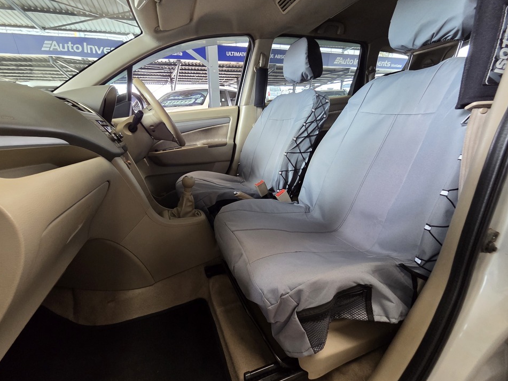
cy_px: 186
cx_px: 235
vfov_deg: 85.6
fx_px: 205
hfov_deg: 101.9
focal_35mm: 14
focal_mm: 2.2
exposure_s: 1/50
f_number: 2.2
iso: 500
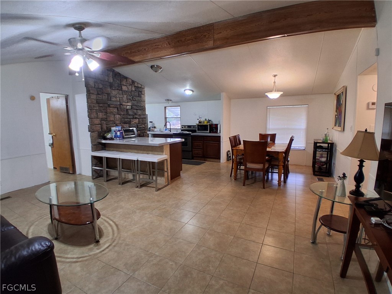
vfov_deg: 74.7
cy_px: 147
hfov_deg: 91.0
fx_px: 193
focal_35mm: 17
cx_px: 196
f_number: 2.2
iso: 125
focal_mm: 1.4
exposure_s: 1/40
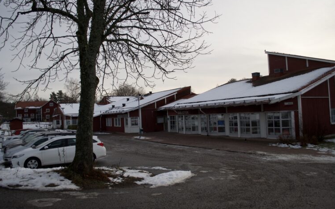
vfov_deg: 44.5
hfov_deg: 66.5
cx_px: 168
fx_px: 256
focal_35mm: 28
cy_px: 100
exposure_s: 1/1000
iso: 200
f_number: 4.5
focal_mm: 18
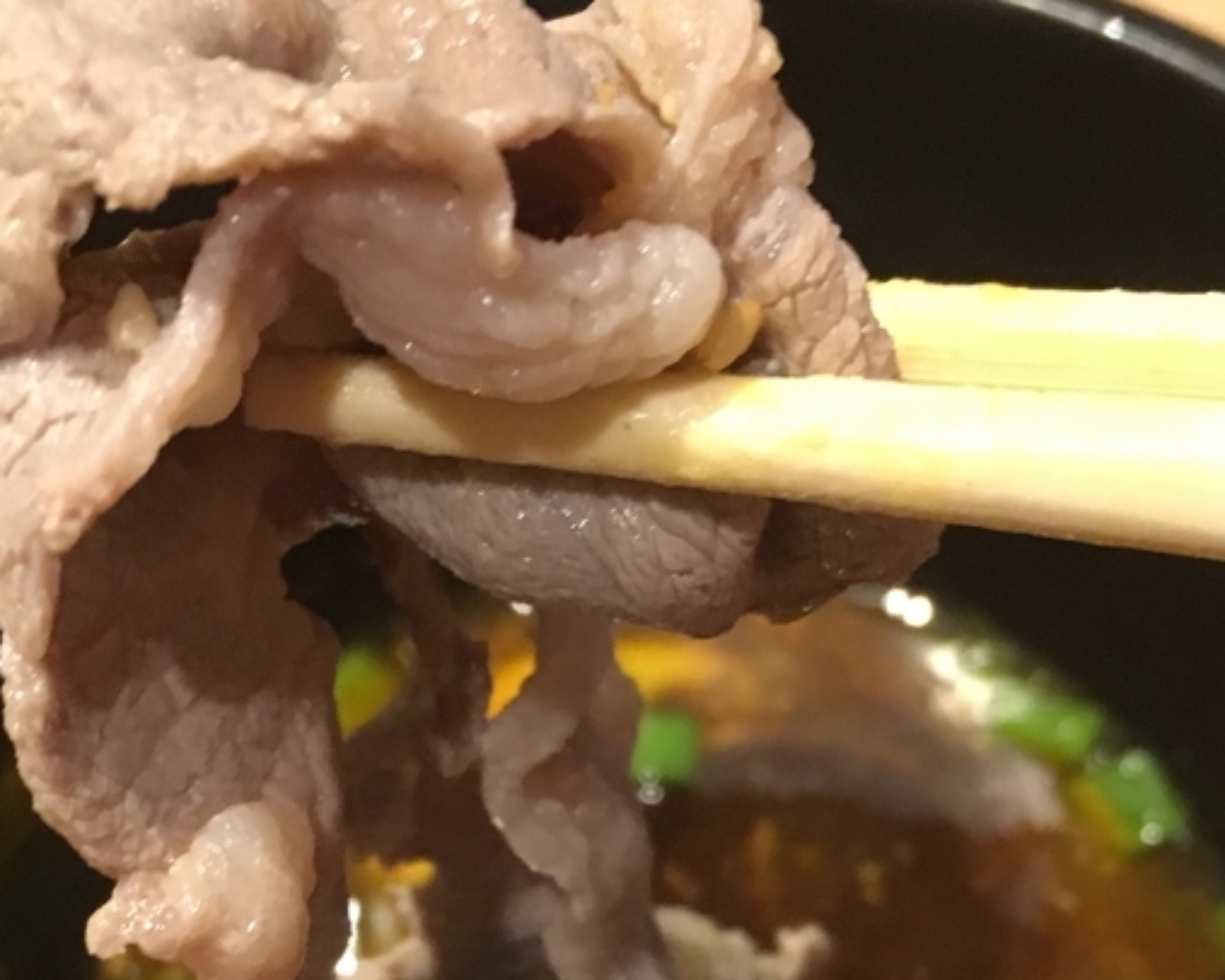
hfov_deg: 28.3
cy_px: 1026
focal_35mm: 67
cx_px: 619
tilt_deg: -59.6
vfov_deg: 21.8
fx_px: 2430
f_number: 2.2
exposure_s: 1/20
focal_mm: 4.15
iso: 200
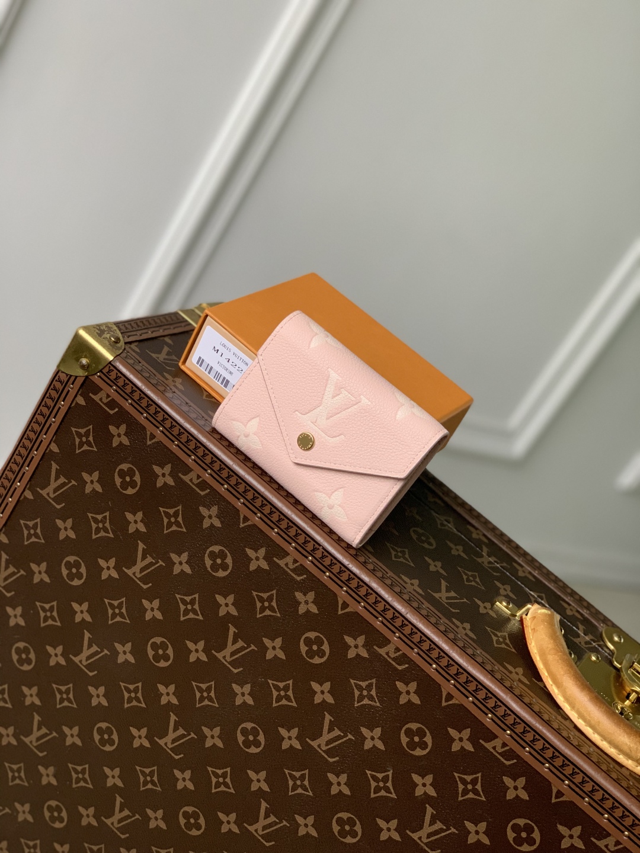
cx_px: 320
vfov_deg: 36.8
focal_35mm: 52
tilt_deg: -23.4
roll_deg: -32.6
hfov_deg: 28.0
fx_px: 1282
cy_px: 426
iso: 125
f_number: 2.4
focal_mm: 6
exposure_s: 1/121
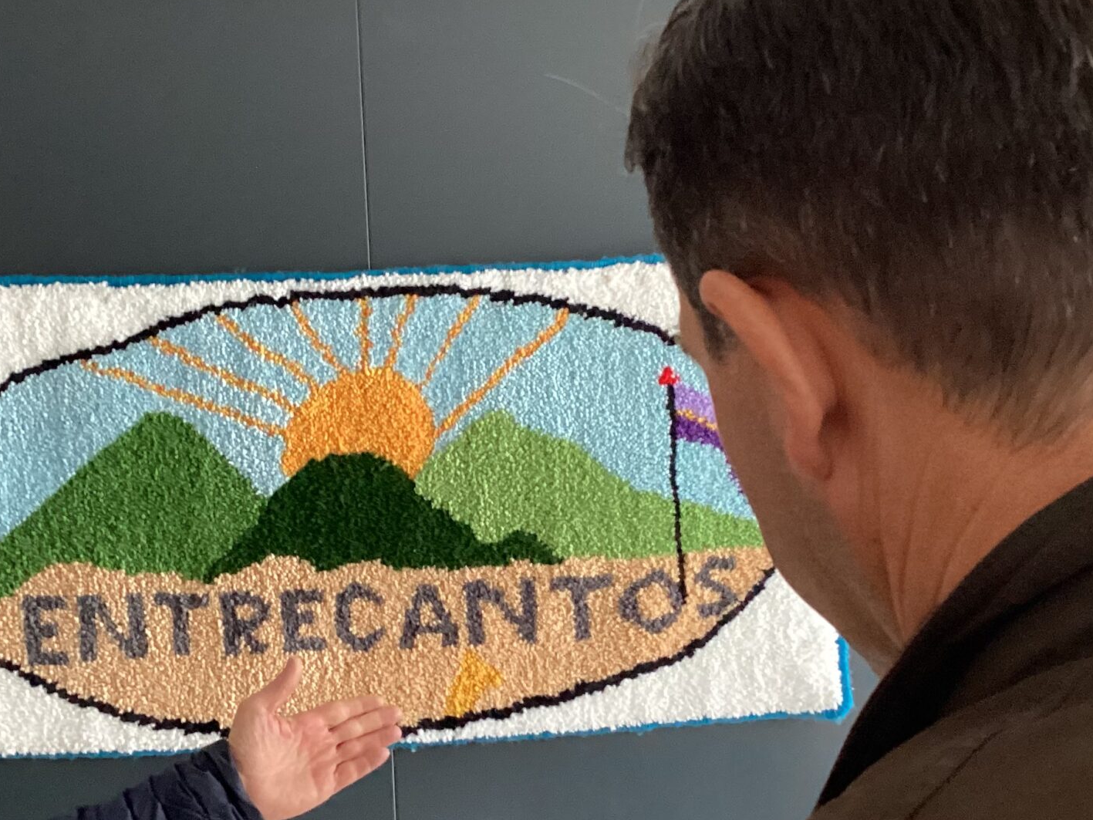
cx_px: 423
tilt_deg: -3.7
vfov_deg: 26.1
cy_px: 413
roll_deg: +2.0
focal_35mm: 56
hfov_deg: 34.2
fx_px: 1768
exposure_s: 1/50
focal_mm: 3.3
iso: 320
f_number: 2.4
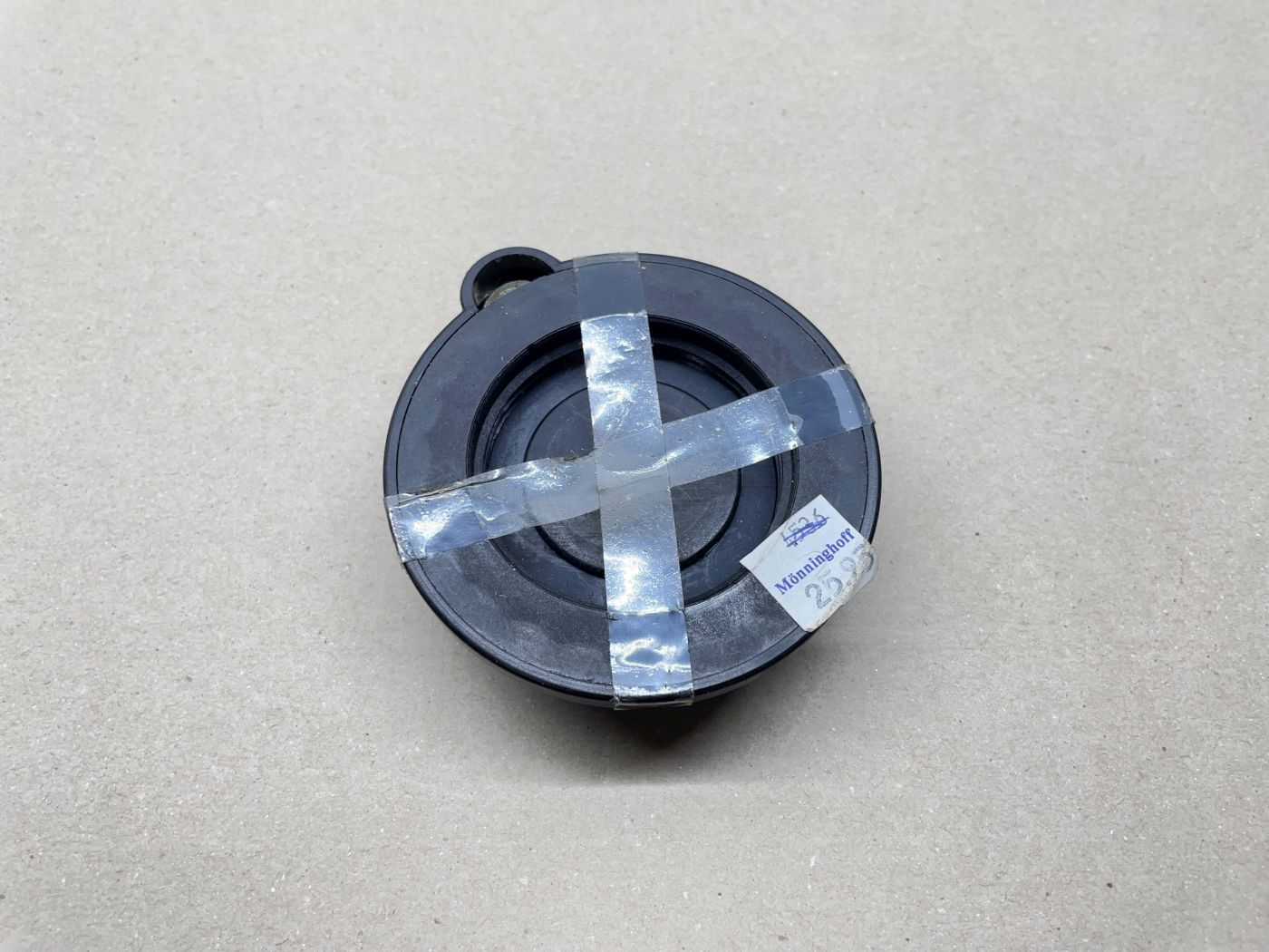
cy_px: 476
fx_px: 953
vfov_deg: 53.1
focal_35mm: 26
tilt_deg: -63.0
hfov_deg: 67.3
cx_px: 634
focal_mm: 4.2
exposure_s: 1/100
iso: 64
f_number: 1.6
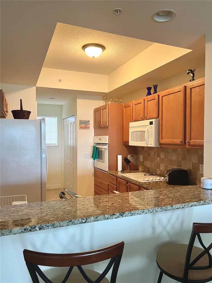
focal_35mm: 26
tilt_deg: -1.6
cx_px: 106
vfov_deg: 67.3
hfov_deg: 53.1
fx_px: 212
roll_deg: +0.4
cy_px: 142
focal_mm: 5.1
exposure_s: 1/60
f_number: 1.6
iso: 250
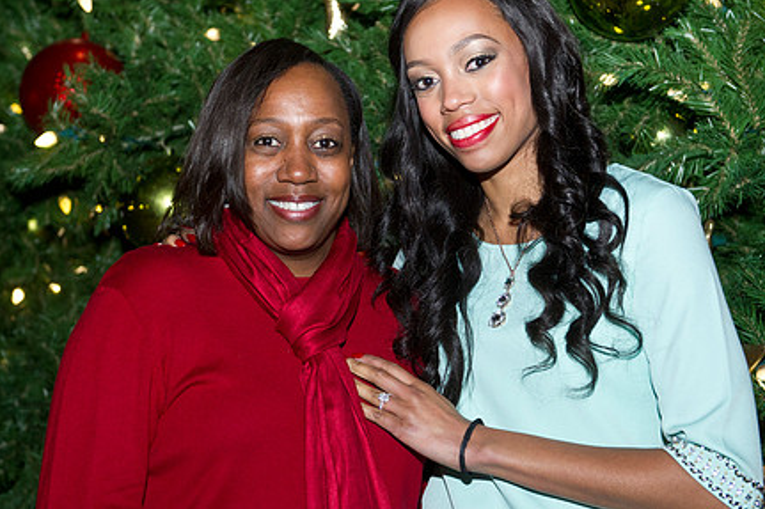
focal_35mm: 74
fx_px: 1572
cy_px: 184
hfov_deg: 27.3
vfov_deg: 18.4
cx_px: 341
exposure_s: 1/125
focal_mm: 55
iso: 3200
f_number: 4
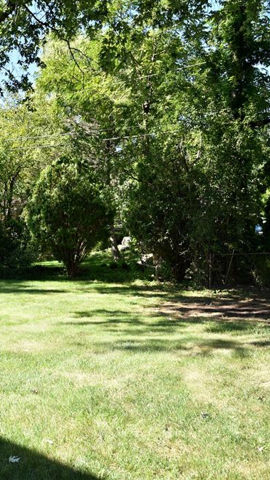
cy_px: 238
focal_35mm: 35
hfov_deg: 31.0
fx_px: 446
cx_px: -7
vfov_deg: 56.6
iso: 125
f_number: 7.1
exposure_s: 1/80
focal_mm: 22
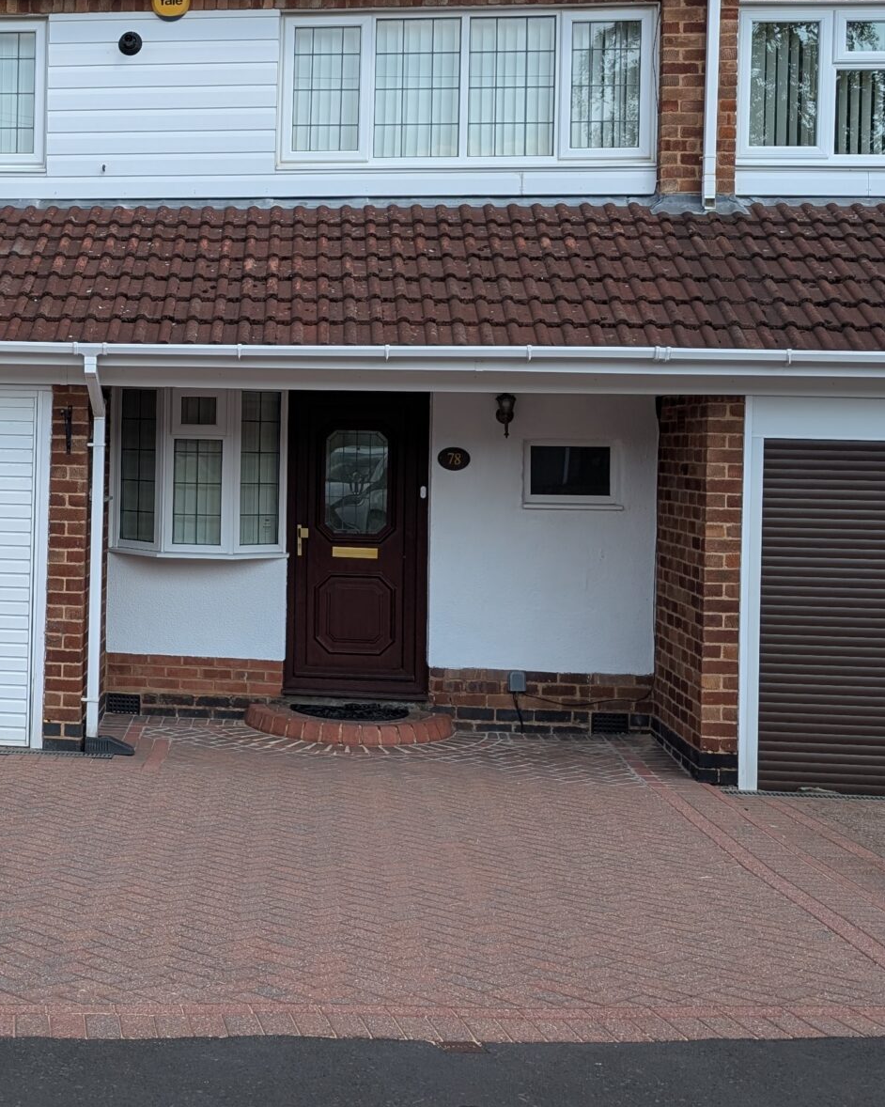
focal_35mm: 51
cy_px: 405
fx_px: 1670
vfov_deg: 36.4
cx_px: 90
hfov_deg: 28.5
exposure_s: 1/659
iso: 17
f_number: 1.68
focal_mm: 6.9
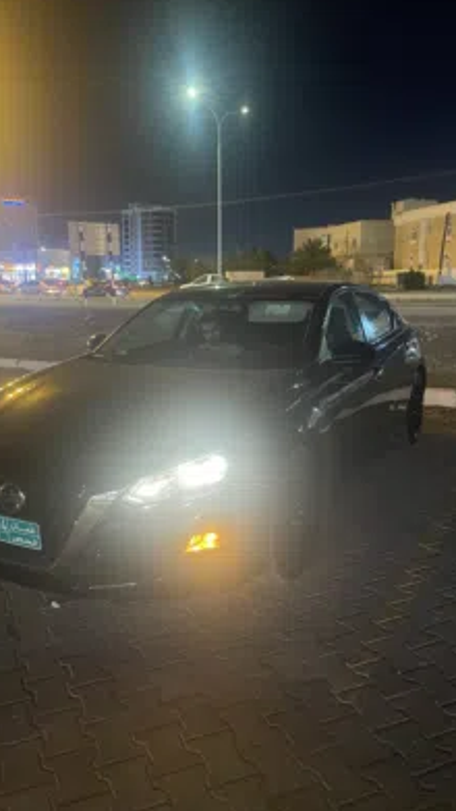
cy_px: 400
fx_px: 623
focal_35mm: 29
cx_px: 182
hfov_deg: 40.0
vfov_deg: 66.1
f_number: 1.6
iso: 500
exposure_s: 1/25
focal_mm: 4.2
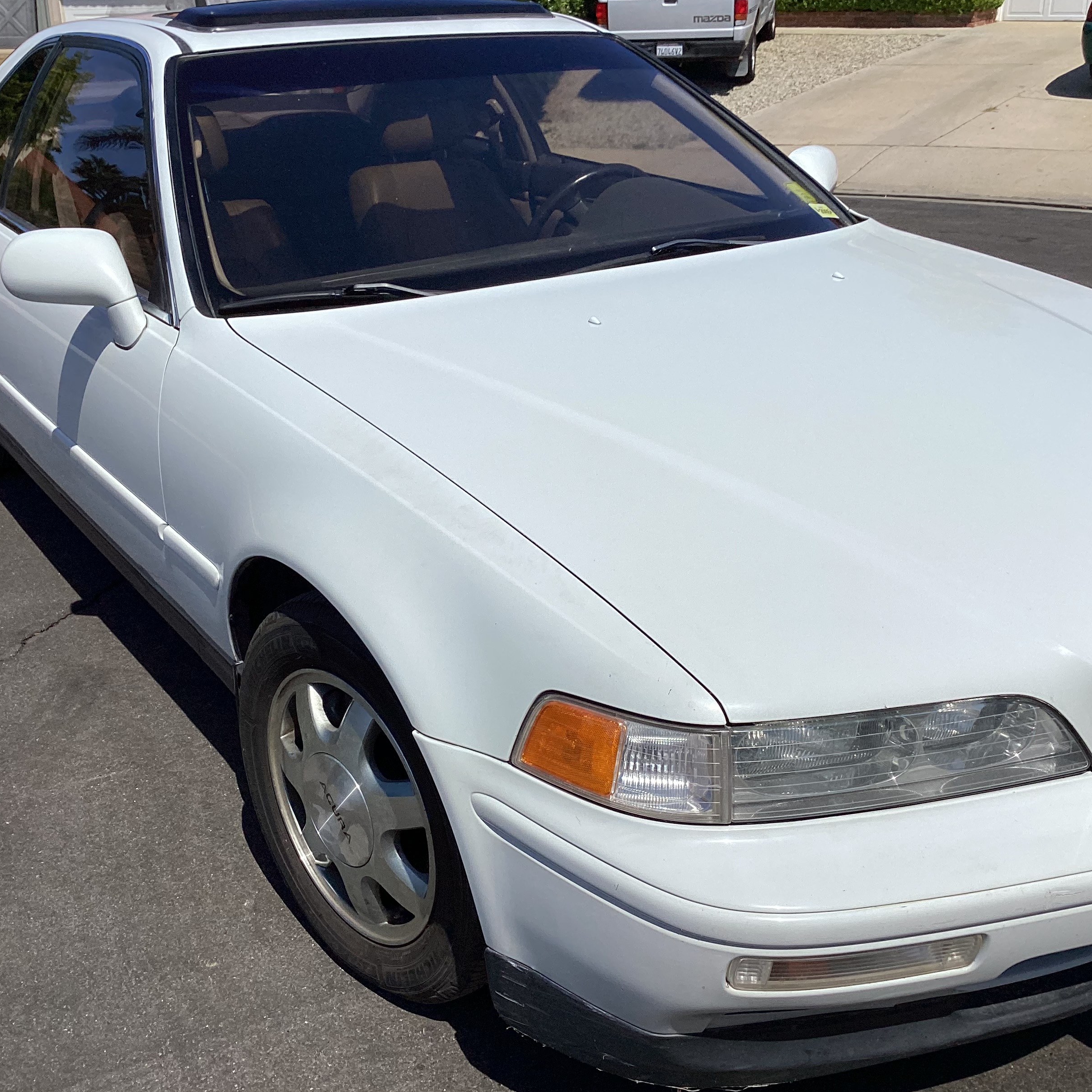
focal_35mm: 37
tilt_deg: -21.5
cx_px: 524
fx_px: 1321
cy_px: 544
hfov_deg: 44.9
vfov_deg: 44.9
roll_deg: +1.6
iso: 25
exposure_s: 1/4292
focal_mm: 3.3
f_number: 2.4
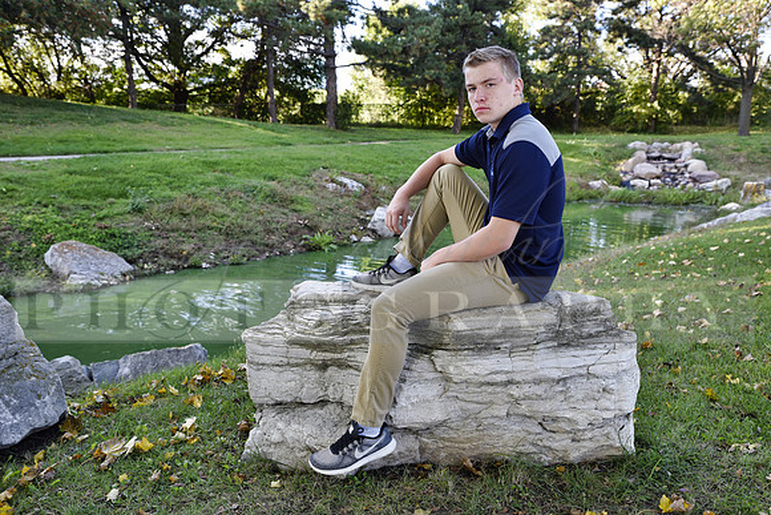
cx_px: 386
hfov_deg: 54.4
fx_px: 750
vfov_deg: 37.9
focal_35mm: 35
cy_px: 258
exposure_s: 1/100
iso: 200
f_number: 5
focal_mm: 35
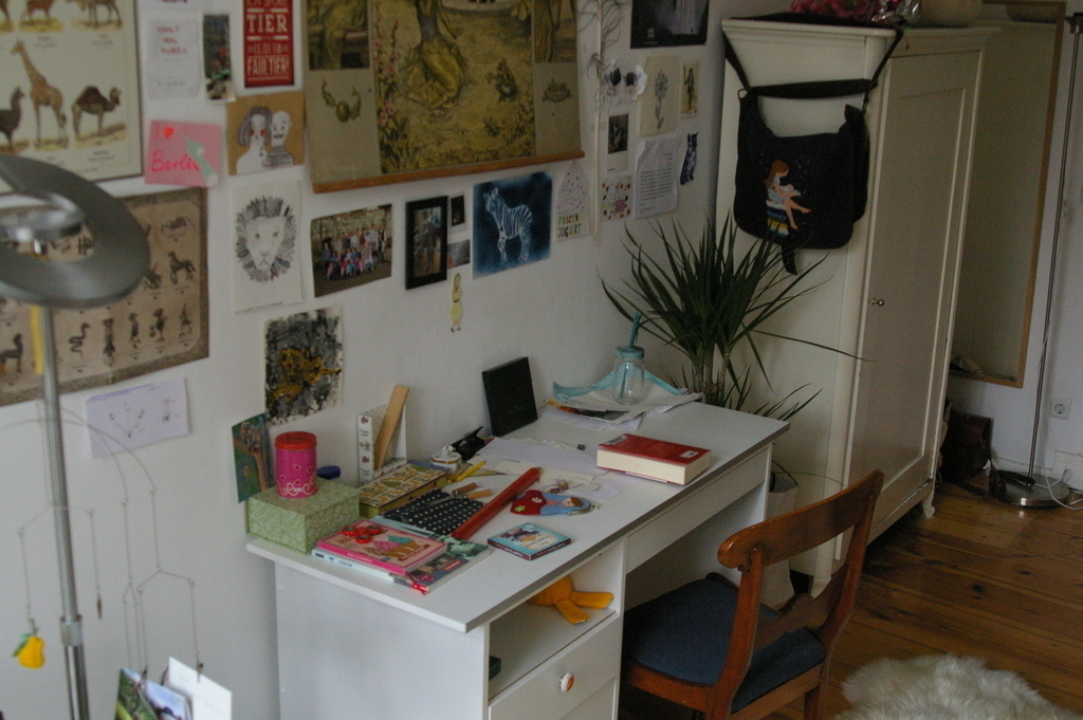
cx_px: 542
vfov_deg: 31.8
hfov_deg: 46.4
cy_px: 360
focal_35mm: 42
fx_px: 1262
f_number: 4
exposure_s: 1/60
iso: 1600
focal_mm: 28
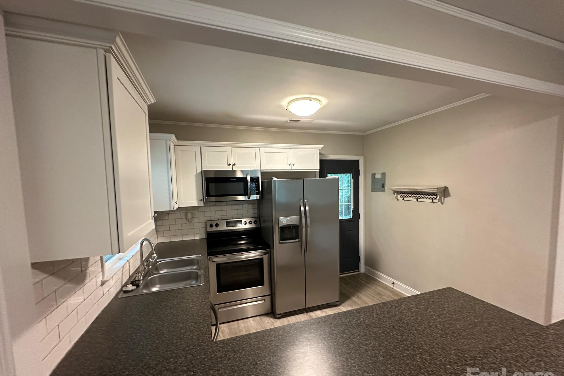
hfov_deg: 100.4
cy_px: 203
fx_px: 235
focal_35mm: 15
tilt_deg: -4.4
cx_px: 286
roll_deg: +0.6
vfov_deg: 77.2
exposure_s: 1/60
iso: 640
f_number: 2.2
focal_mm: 2.22
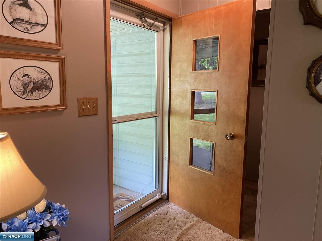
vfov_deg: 53.1
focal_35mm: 26
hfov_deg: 67.3
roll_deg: -0.6
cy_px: 120
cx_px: 161
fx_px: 242
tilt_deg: -7.6
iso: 125
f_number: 1.8
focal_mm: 4.25
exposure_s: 1/120
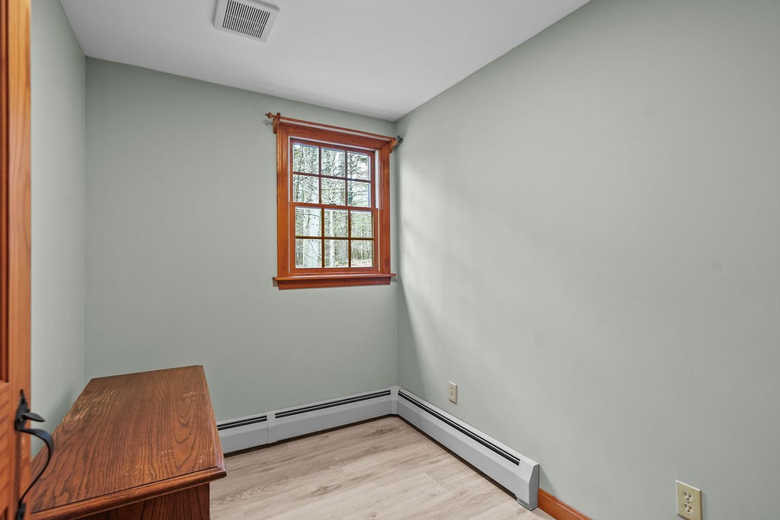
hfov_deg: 93.3
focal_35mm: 17
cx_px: 390
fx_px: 368
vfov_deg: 70.5
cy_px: 260
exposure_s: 1/3
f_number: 5.6
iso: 400
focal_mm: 17
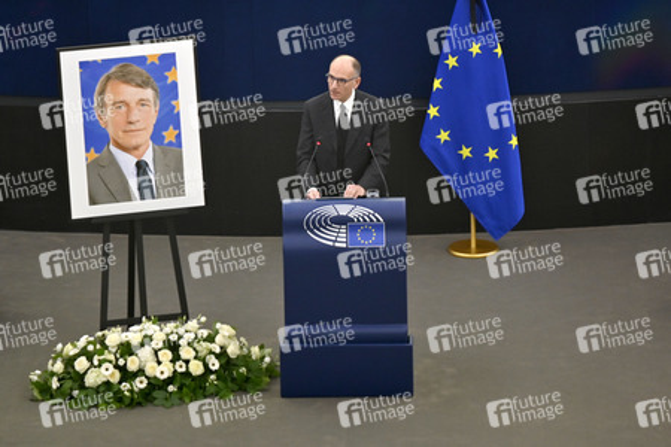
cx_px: 336
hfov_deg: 10.3
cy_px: 224
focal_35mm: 200
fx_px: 3727
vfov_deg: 6.9
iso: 800
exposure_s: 1/400
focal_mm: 200
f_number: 2.8
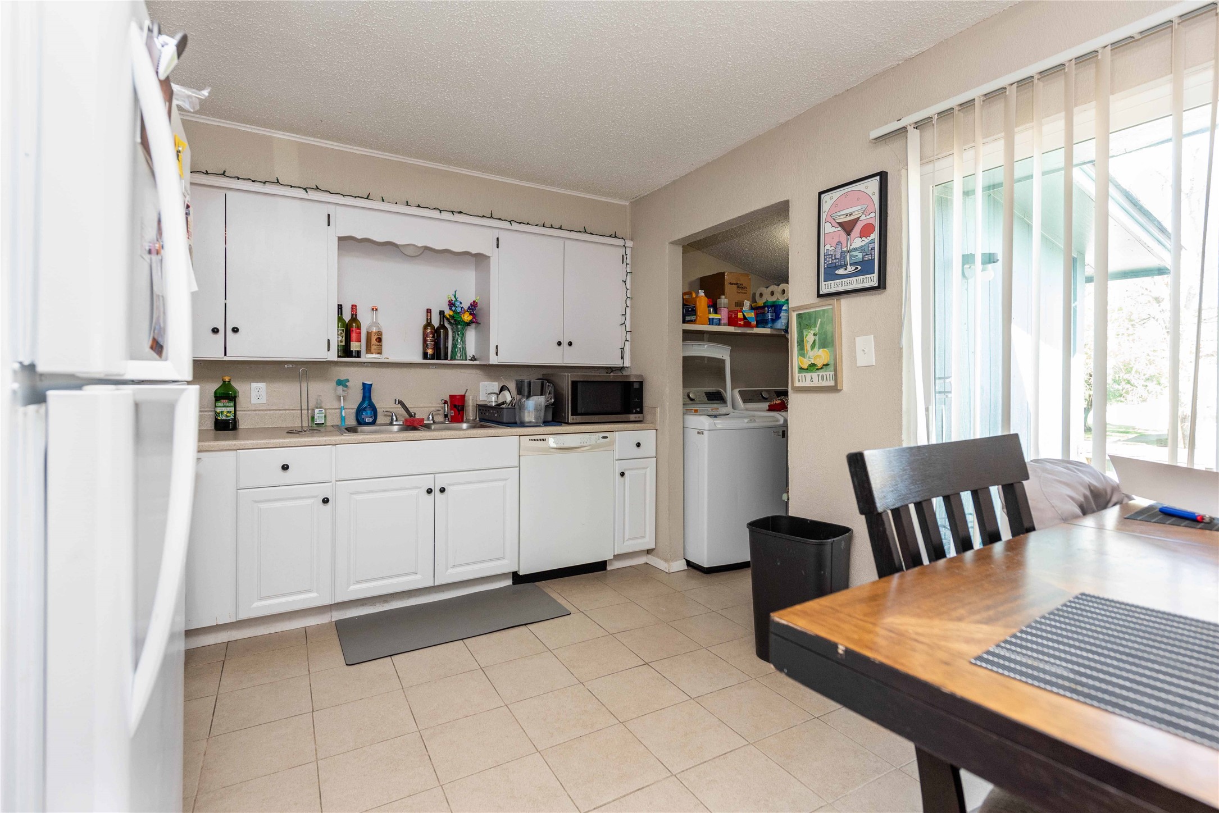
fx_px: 576
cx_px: 610
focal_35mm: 17
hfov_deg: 93.3
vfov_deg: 70.5
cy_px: 406
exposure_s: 1/100
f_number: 5
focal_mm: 17
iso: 800
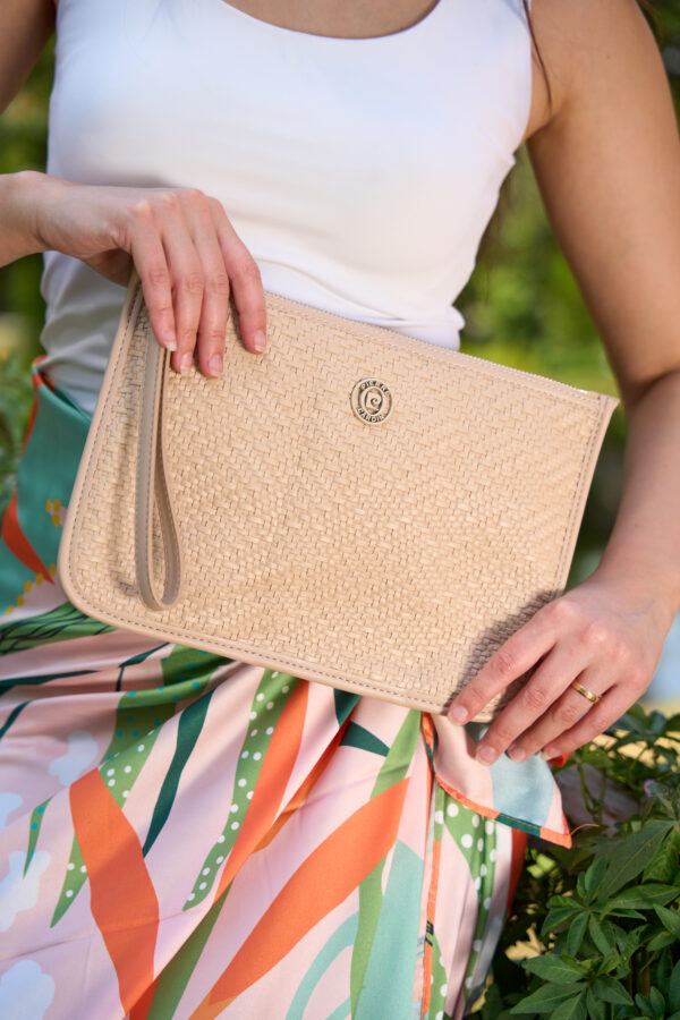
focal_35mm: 70
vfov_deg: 28.8
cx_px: 340
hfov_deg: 19.5
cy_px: 510
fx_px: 1983
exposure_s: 1/2000
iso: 400
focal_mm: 70
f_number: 3.2
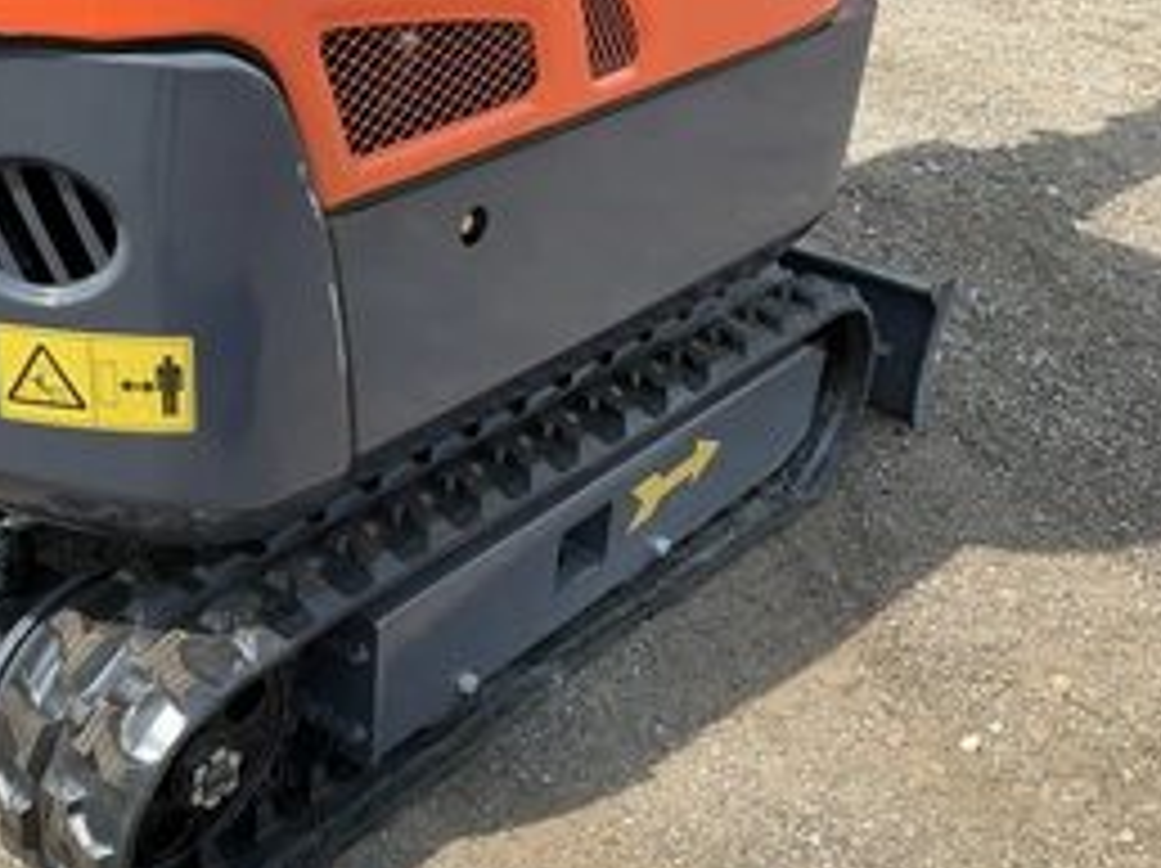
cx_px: 297
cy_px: 598
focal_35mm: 45
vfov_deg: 31.8
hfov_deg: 41.0
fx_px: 1508
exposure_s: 1/509
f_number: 1.8
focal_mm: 3
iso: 25
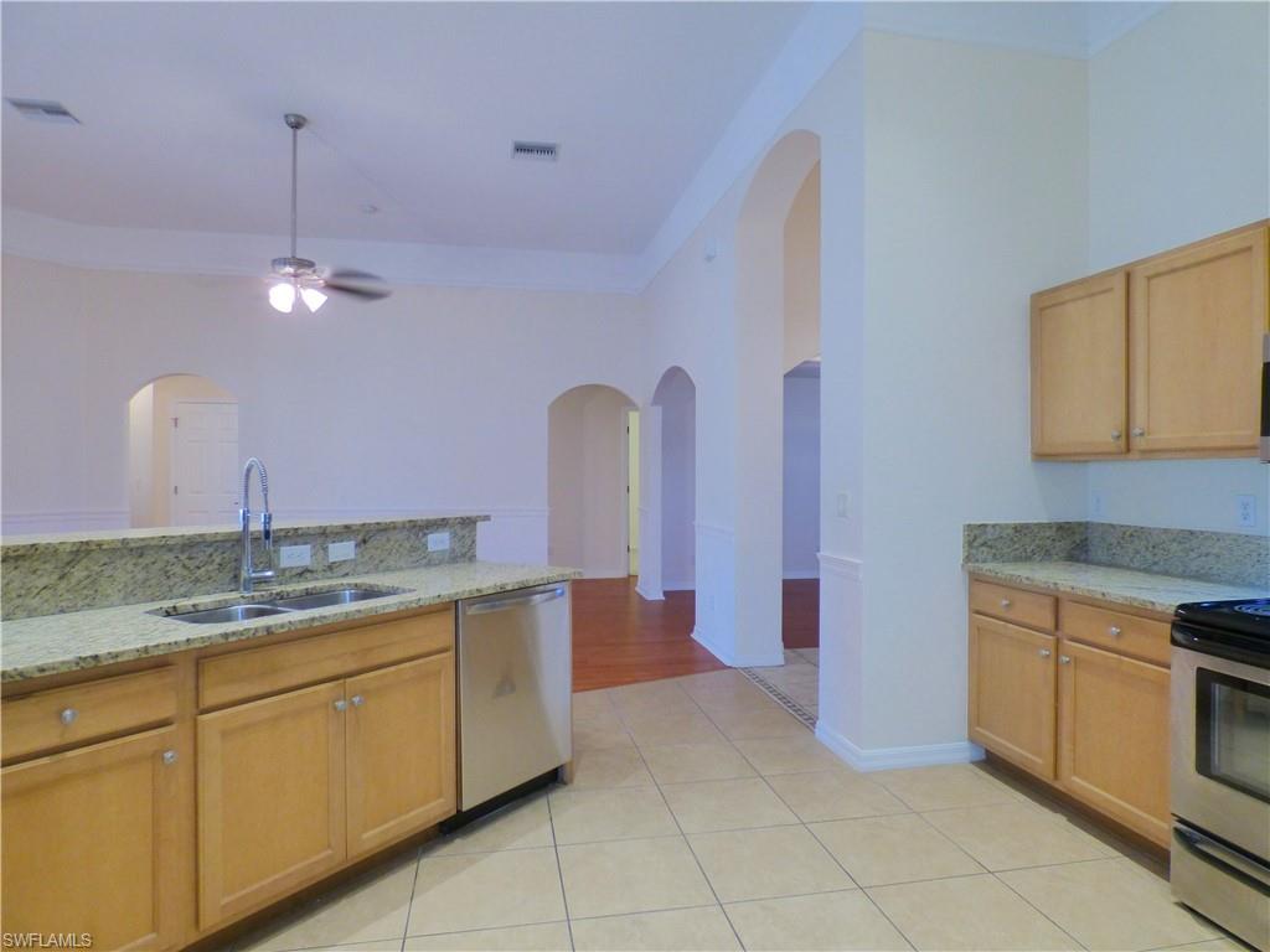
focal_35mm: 20
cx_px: 635
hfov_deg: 81.7
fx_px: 734
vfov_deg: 66.0
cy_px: 476
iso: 400
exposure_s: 1/25
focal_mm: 3.58
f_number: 2.8
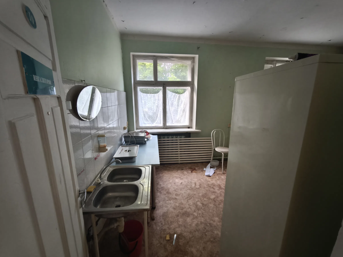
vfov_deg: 81.7
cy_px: 128
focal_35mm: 15
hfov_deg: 98.2
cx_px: 172
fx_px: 149
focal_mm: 1.91
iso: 500
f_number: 2.2
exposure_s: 1/25
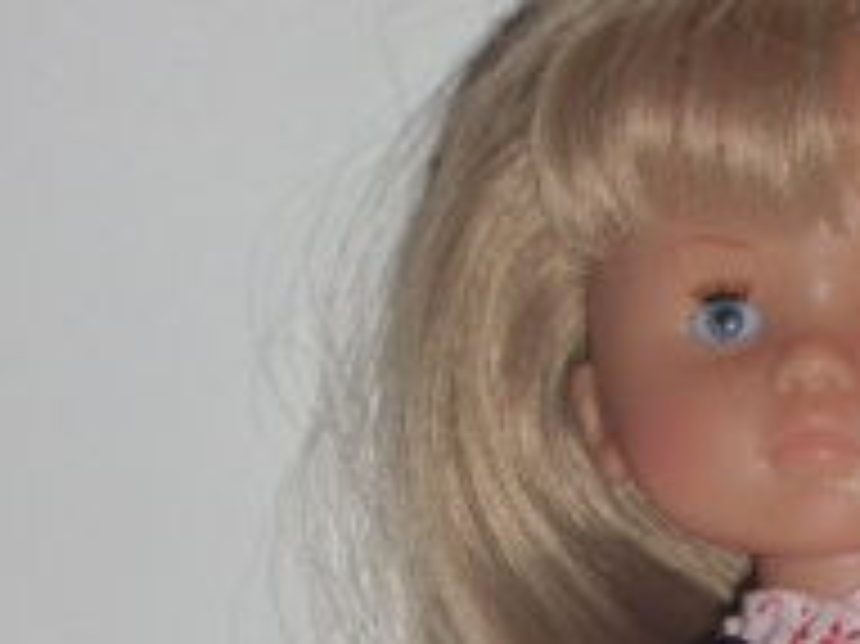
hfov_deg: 11.8
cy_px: 1225
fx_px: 4072
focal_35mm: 164
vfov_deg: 8.6
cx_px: 1000
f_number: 4.2
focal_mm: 8.5
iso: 160
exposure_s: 1/60
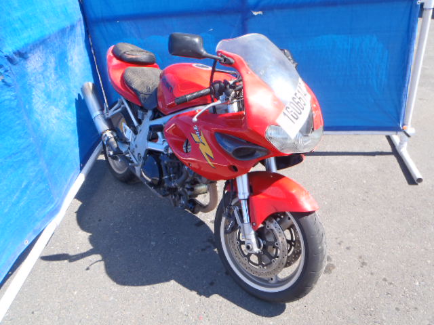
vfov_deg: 49.7
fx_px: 351
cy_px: 162
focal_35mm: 28
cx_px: 217
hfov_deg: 63.4
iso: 80
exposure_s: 1/200
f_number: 4.5
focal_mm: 5
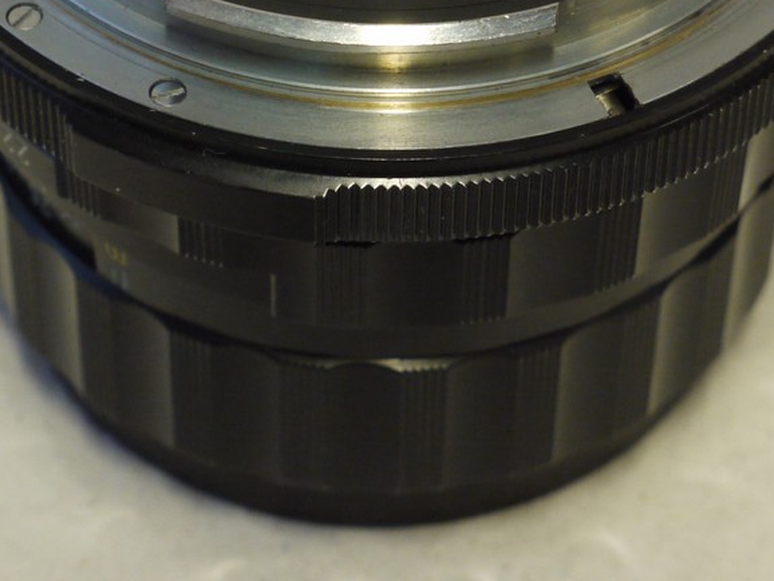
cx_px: 323
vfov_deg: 8.9
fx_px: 3713
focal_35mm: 166
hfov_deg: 11.9
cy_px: -15
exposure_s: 1/30
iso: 800
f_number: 7.1
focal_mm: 40
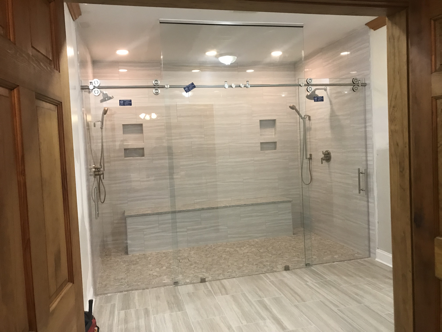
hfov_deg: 63.4
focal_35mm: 28
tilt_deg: -2.5
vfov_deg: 49.7
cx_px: 221
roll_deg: +2.3
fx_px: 358
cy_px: 166
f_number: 1.8
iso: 100
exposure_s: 1/15
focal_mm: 3.99
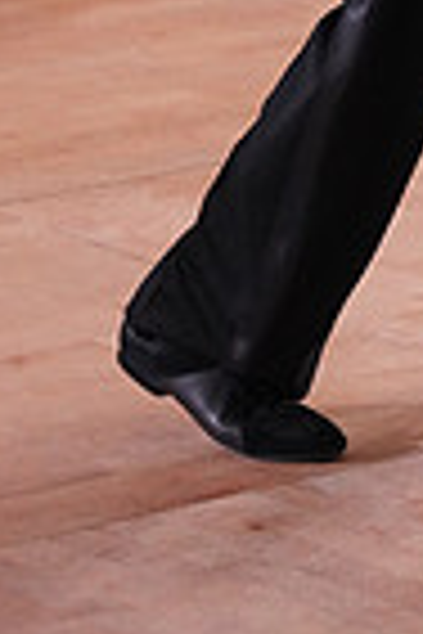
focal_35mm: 300
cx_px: 749
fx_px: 5287
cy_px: -499
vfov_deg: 6.7
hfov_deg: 4.5
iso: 2500
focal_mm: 73
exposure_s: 1/500
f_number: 4
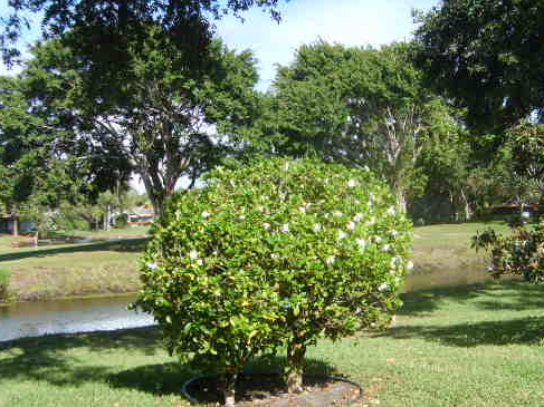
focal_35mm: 46
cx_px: 324
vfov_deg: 31.3
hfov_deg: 41.1
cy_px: 267
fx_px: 723
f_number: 2.8
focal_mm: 5.8
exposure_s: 1/500
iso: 50
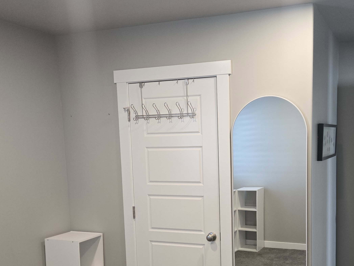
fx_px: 450
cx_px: 214
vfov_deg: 32.1
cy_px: 209
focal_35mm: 44
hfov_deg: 42.7
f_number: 1.8
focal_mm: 5.4
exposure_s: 1/120
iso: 200
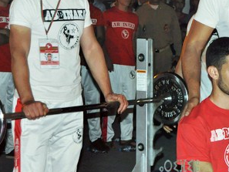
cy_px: 57
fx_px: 986
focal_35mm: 149
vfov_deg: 10.0
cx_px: 208
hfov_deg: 13.1
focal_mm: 48
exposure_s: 1/60
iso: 800
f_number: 5.3
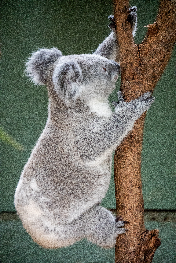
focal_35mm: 282
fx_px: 2068
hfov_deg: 4.9
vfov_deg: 7.3
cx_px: 88
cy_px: 132
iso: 6400
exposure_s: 1/125
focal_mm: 188
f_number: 6.3
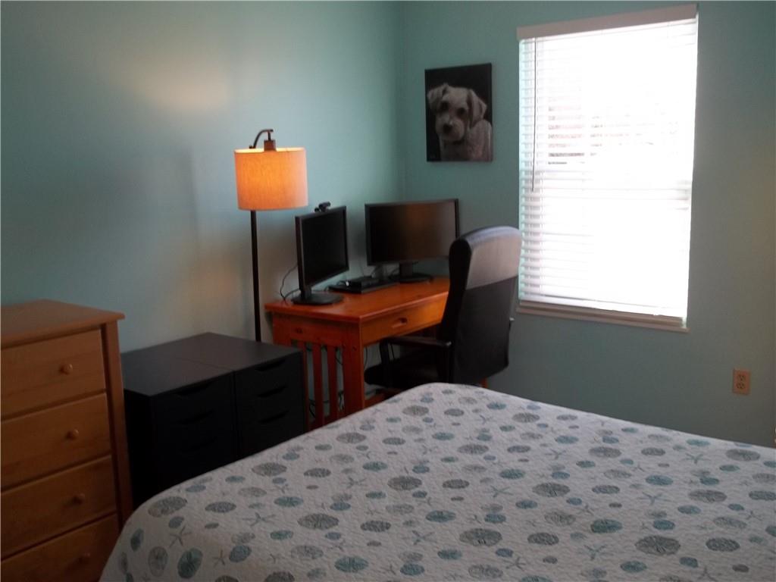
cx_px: 388
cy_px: 291
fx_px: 740
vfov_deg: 42.9
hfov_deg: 55.4
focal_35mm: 33
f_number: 3.3
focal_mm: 5.9
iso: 64
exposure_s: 1/40
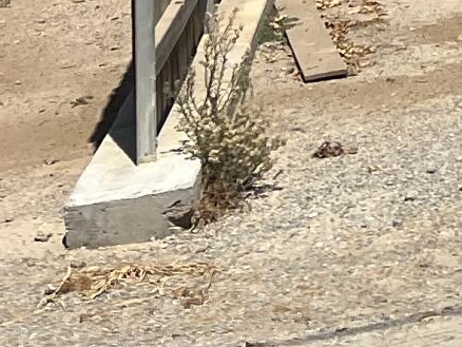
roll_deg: +0.2
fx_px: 2377
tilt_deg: +1.1
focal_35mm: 178
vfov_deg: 7.7
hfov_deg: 8.5
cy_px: -522
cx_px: 1567
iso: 50
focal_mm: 5.7
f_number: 1.5
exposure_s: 1/6579
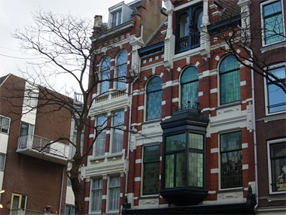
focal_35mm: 60
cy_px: 108
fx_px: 496
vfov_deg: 24.4
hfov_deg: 32.2
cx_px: 143
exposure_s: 1/100
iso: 80
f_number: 3.6
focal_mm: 9.9
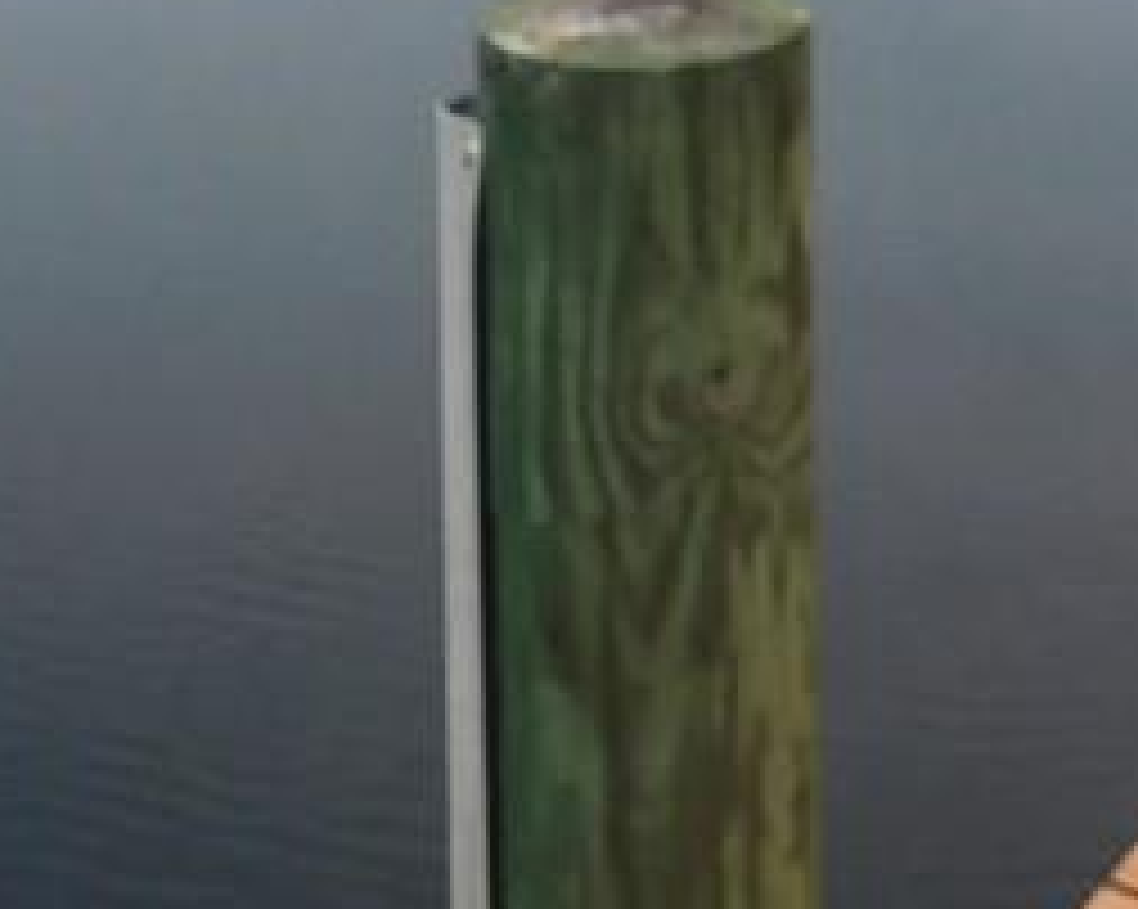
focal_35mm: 91
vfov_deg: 14.6
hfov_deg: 20.3
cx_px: 1169
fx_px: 3063
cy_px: -783
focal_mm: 4
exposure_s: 1/640
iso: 125
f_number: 6
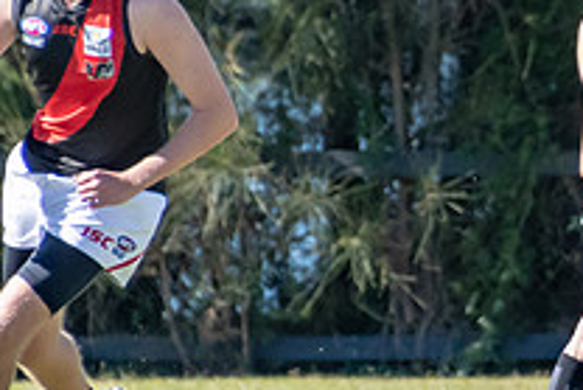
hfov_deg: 1.0
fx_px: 34566
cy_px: 200
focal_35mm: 2133
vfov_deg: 0.6
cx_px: 713
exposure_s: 1/2000
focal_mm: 400
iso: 800
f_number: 7.1
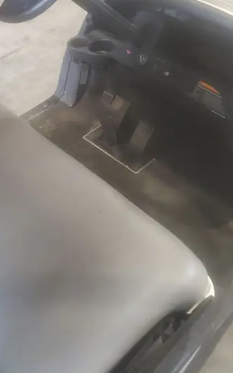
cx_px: 86
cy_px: 150
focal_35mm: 38
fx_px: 386
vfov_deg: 51.2
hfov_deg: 33.4
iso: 400
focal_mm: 4.3
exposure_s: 1/40
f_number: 2.4
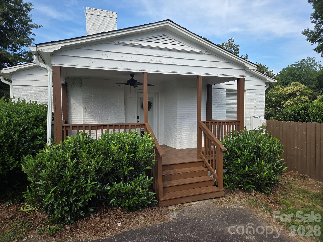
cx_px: 162
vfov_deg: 58.9
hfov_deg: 73.9
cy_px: 121
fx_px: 215
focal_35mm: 23
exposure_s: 1/2510
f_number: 1.8
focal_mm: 5.4
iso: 80
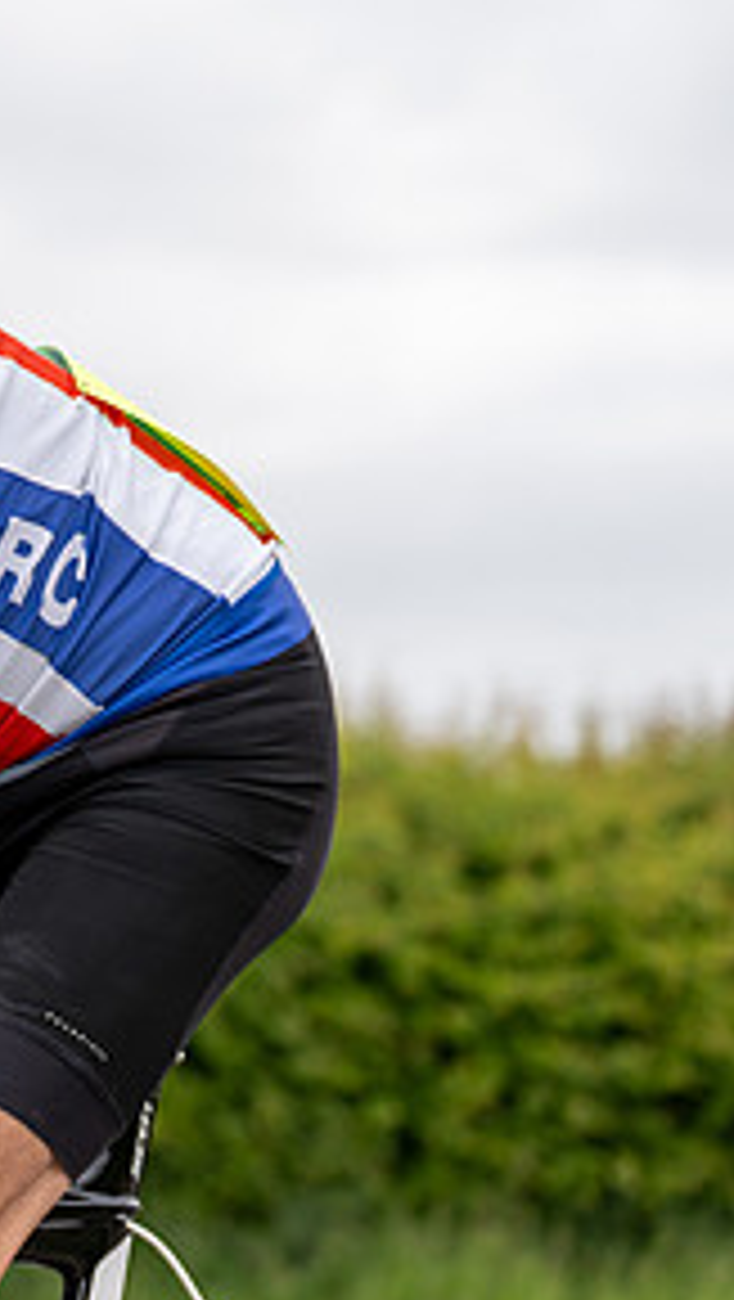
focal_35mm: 147
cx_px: -405
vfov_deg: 14.6
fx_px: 5076
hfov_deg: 8.1
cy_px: 713
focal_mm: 70
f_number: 3.2
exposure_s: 1/1250
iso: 125
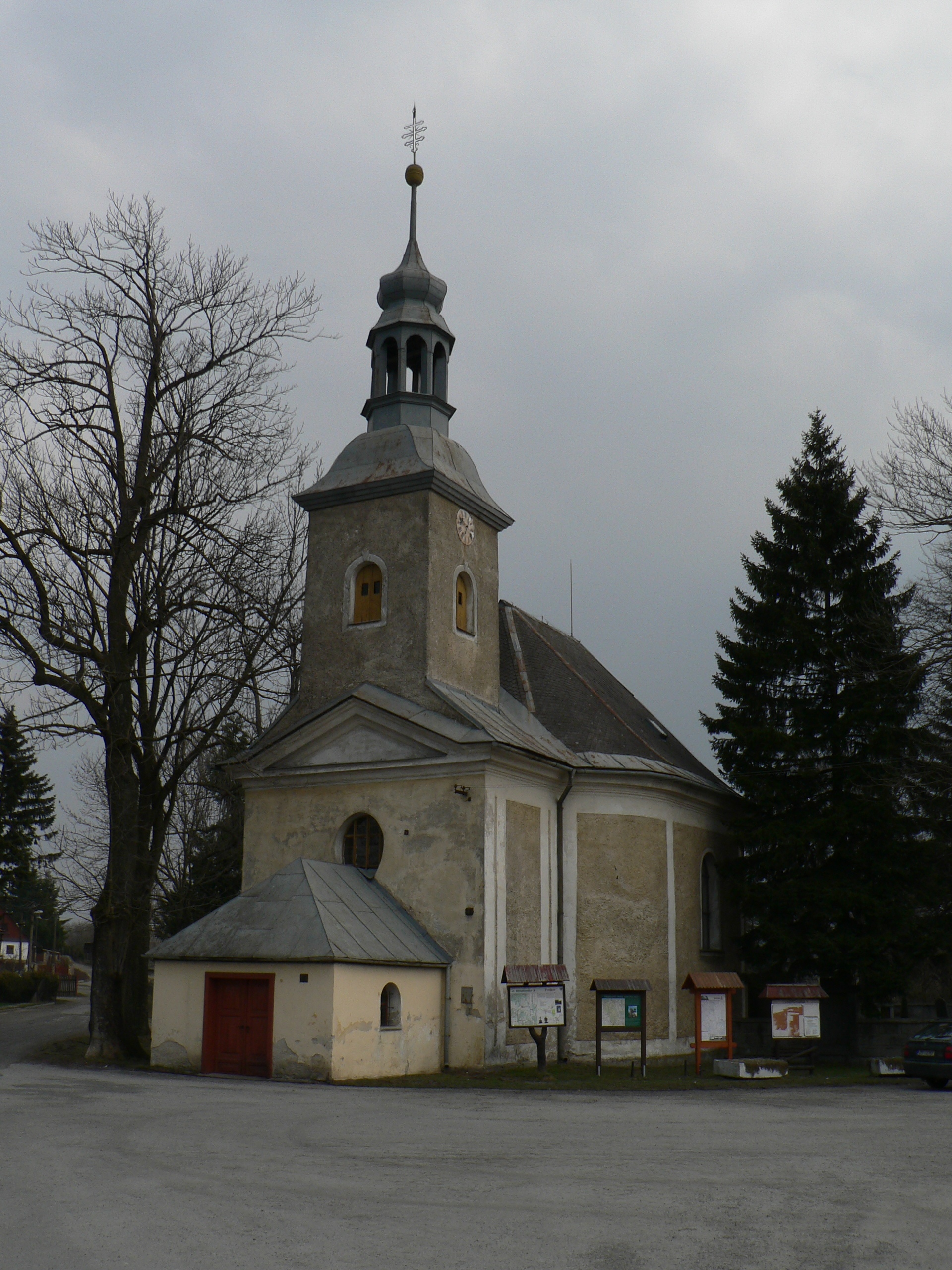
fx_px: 1320
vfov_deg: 51.4
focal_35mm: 36
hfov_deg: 39.7
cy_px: 635
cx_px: 476
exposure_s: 1/640
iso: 80
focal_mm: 6
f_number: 5.6
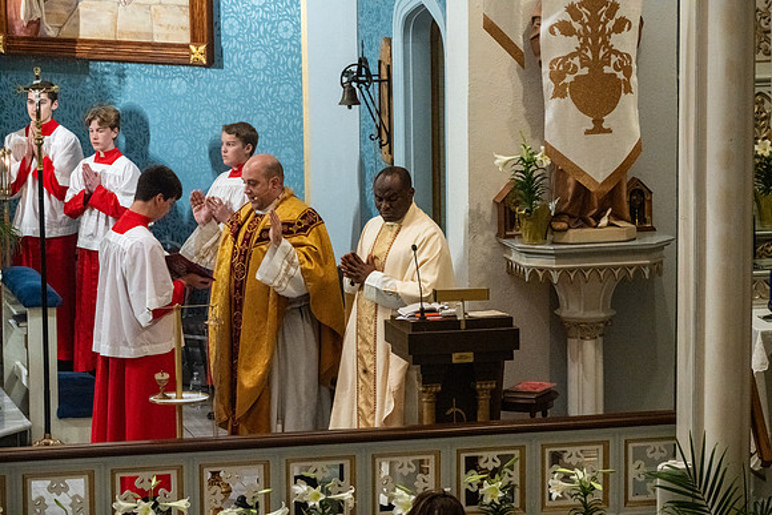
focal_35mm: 200
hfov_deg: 10.3
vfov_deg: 6.9
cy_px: 258
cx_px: 386
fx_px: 4290
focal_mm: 200
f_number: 13
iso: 5000
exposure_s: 1/60
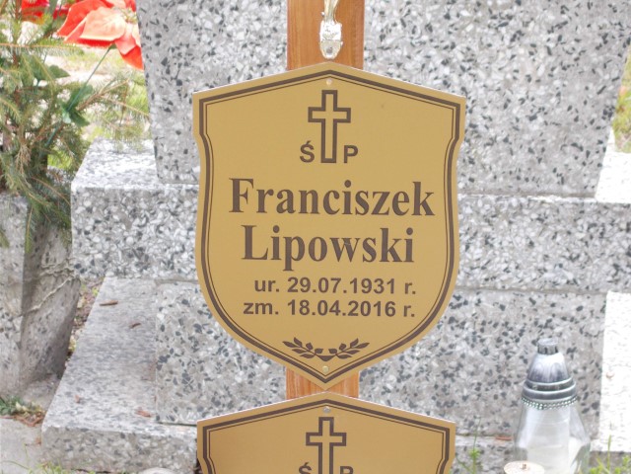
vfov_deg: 11.4
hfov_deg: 15.2
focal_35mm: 130
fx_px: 2370
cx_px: 316
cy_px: 237
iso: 100
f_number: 6.5
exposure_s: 1/60
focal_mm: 23
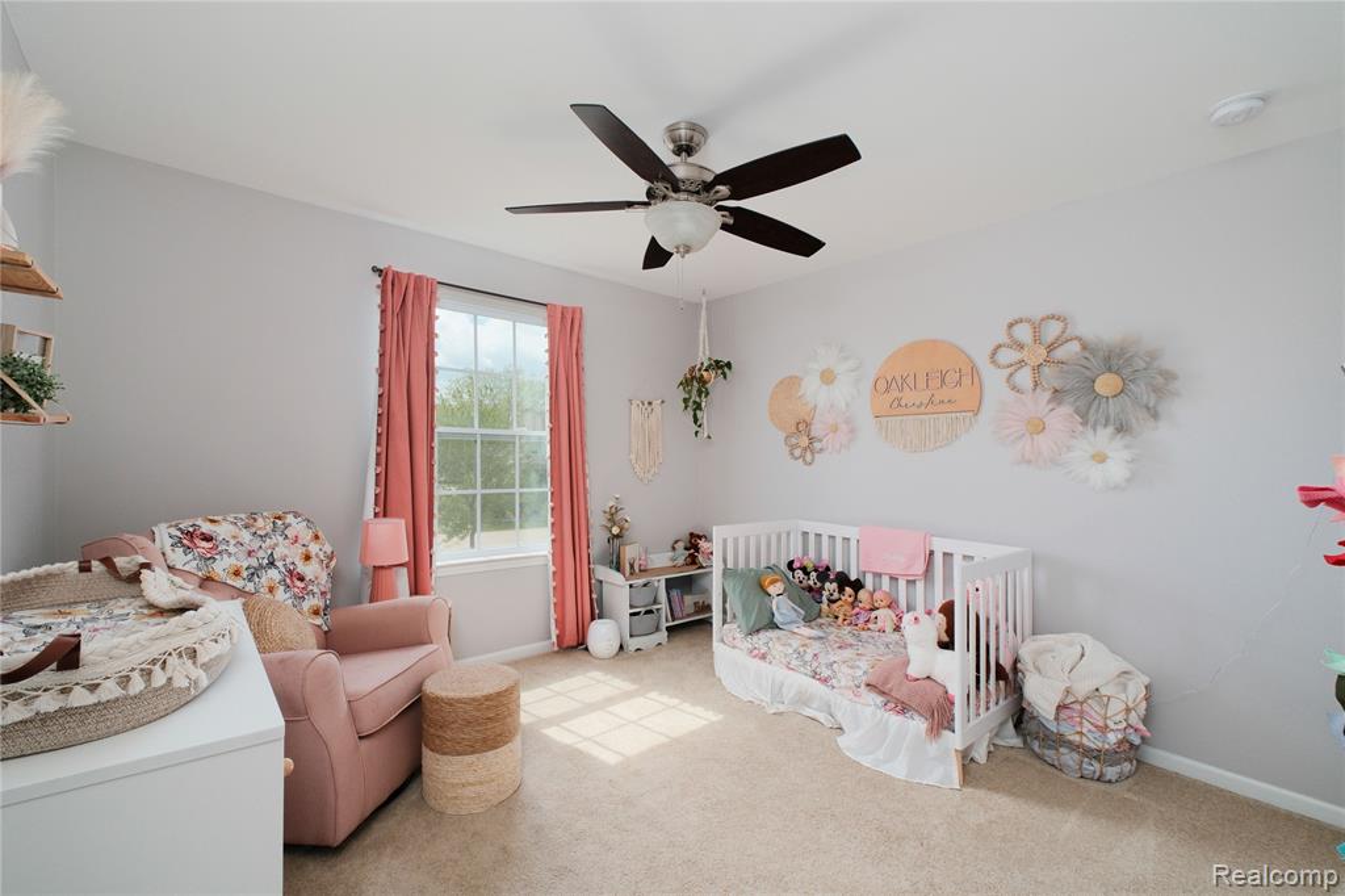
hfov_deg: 100.4
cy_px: 448
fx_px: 560
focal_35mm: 15
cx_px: 672
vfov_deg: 77.3
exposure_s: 1/250
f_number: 8
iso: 800
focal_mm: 10
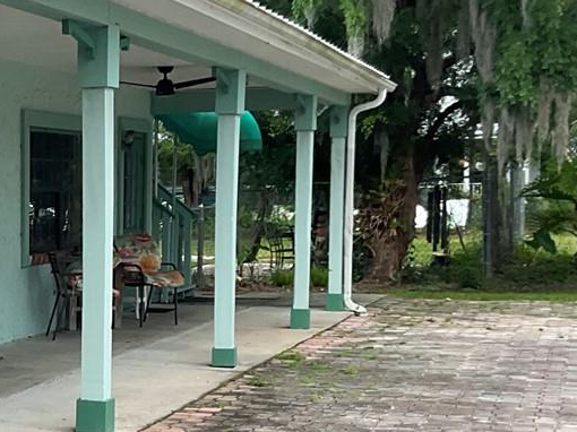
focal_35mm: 91
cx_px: -102
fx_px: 1516
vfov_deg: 16.0
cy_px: 388
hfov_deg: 20.3
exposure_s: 1/120
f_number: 1.8
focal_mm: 3
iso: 40
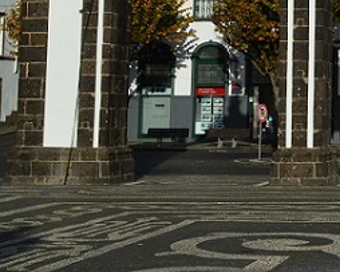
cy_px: -31
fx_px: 1086
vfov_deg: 13.9
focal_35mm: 108
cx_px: 450
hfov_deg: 16.7
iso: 180
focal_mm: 26
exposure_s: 1/500
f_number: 11
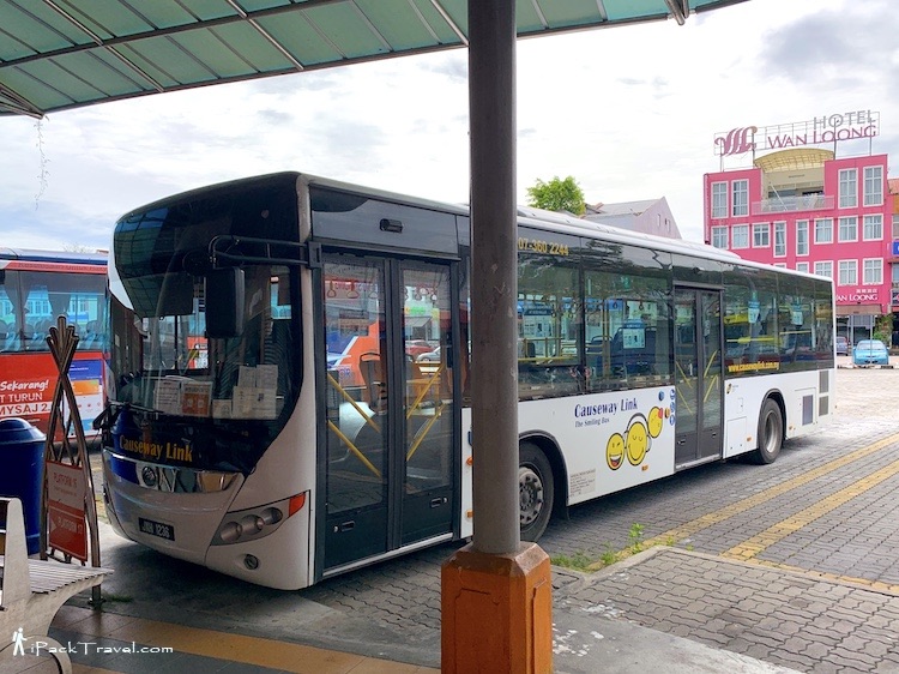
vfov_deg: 53.0
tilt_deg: -1.0
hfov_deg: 67.3
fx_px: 675
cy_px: 337
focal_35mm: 26
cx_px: 450
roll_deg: +1.8
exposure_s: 1/1845
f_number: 1.8
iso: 25
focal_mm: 4.25
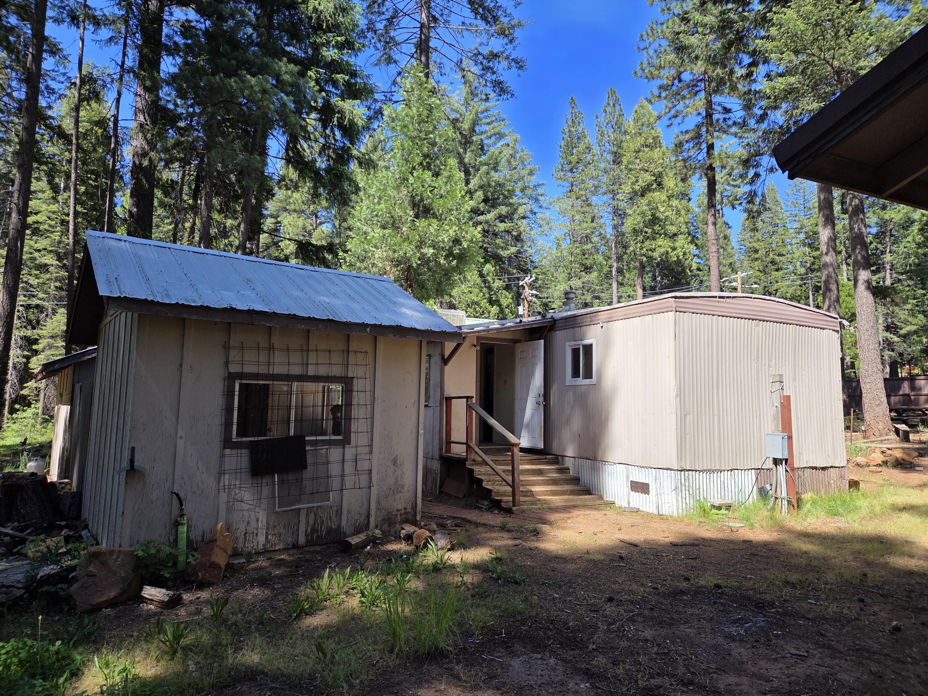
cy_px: 348
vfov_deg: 58.9
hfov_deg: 73.9
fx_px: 617
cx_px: 464
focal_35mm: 23
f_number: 1.8
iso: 80
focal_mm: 5.4
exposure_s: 1/2531
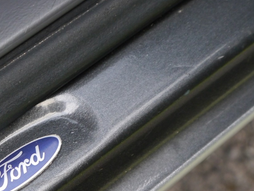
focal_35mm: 102
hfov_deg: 19.0
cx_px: 47
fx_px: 749
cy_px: 170
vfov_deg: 14.4
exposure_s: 1/50
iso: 800
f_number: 4.7
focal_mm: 26
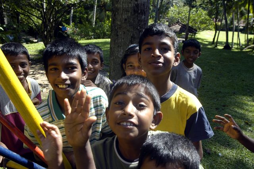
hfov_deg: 62.0
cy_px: 84
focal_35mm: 30
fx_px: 211
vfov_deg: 43.5
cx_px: 127
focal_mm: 20
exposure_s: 1/200
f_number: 7.1
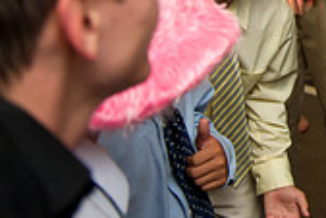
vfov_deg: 11.0
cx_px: 554
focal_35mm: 120
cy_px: -120
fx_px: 1088
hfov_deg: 15.2
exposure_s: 1/125
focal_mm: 35
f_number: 3.2
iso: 1600
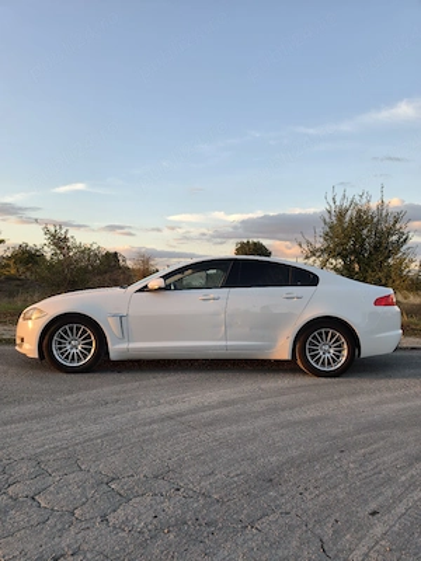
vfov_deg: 73.9
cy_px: 280
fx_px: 373
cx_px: 210
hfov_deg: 58.9
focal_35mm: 23
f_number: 1.4
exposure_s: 1/101
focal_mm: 6.5
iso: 10
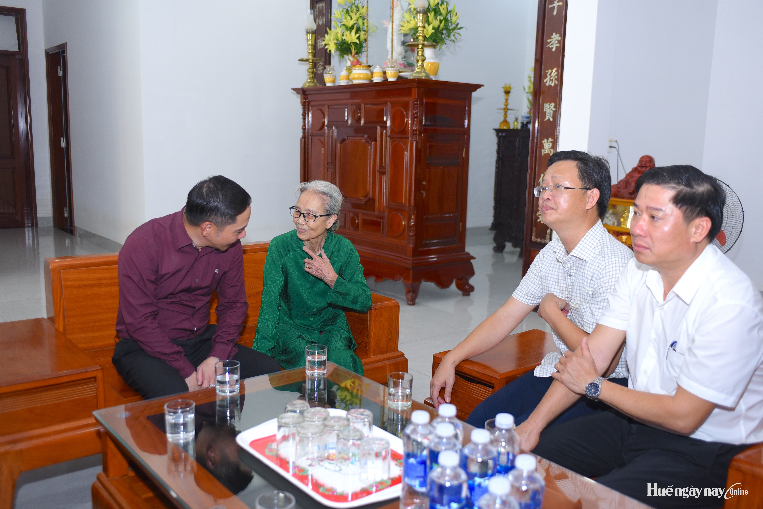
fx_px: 742
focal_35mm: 35
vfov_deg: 37.9
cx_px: 382
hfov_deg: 54.4
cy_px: 254
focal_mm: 35
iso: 640
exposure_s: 1/250
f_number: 2.8
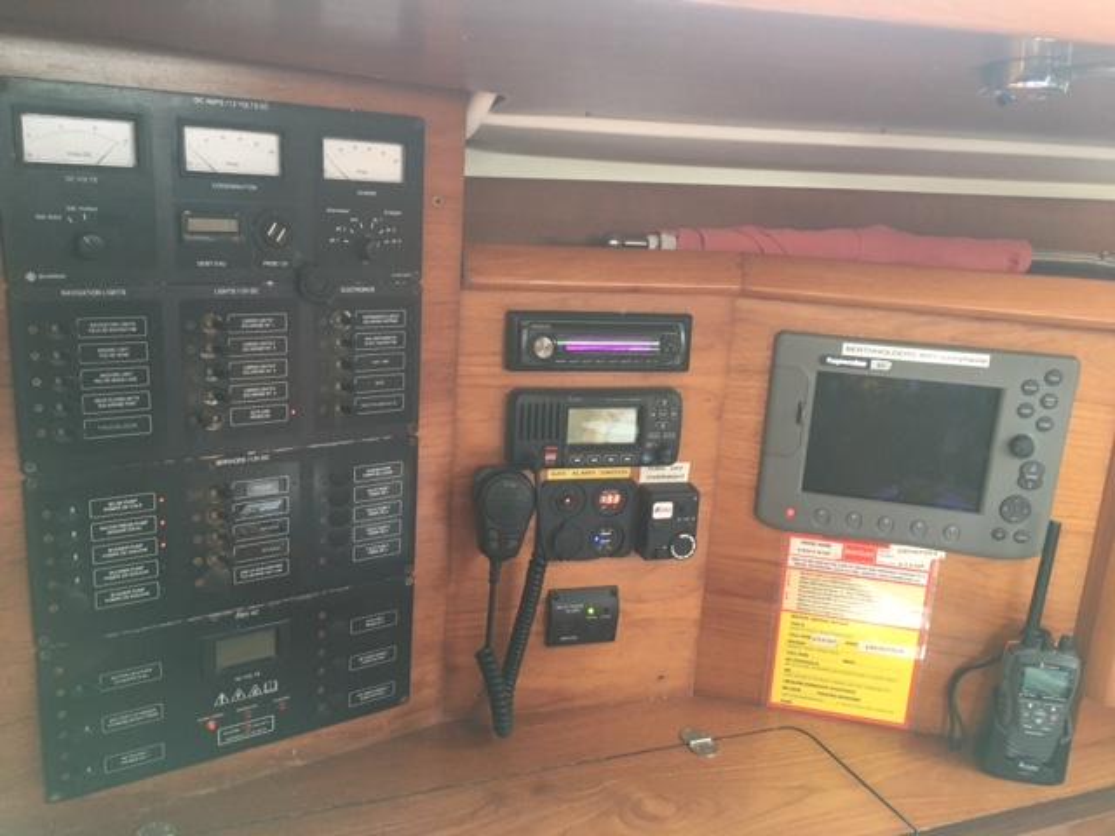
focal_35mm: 29
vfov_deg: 48.2
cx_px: 558
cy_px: 418
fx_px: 934
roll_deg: -4.2
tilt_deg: -15.2
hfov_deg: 61.7
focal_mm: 4.15
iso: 160
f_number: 2.2
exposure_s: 1/33
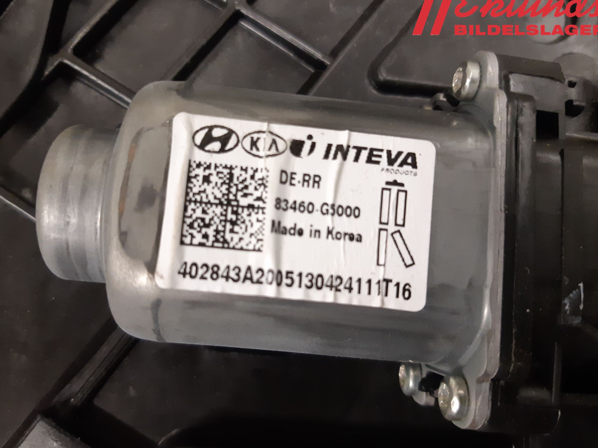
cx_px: 283
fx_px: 484
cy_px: 223
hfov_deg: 63.4
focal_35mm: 28
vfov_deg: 49.7
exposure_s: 1/50
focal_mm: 3.93
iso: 250
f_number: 1.7
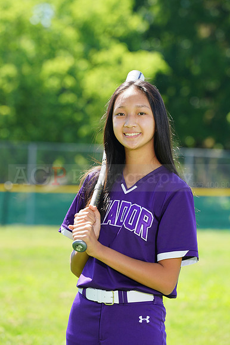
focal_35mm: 303
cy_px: 172
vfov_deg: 6.8
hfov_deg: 4.5
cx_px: 115
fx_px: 2907
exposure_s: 1/125
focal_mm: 303
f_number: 10
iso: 200
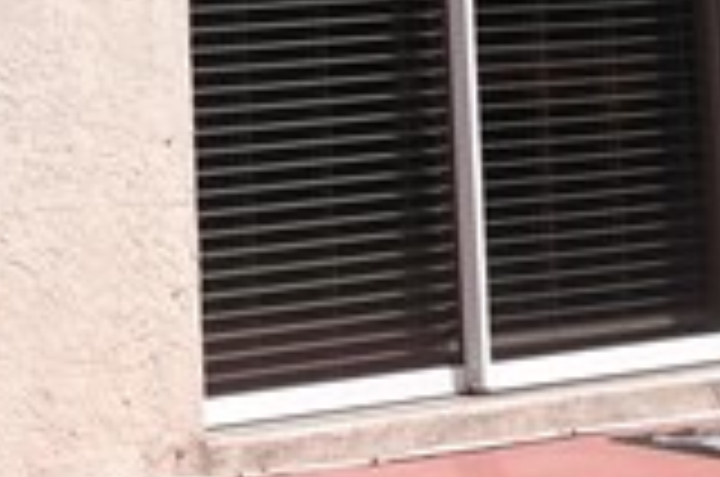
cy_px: -756
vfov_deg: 6.3
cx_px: 220
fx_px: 4072
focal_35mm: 204
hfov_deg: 10.1
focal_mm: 20
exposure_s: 1/400
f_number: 7.1
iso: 100
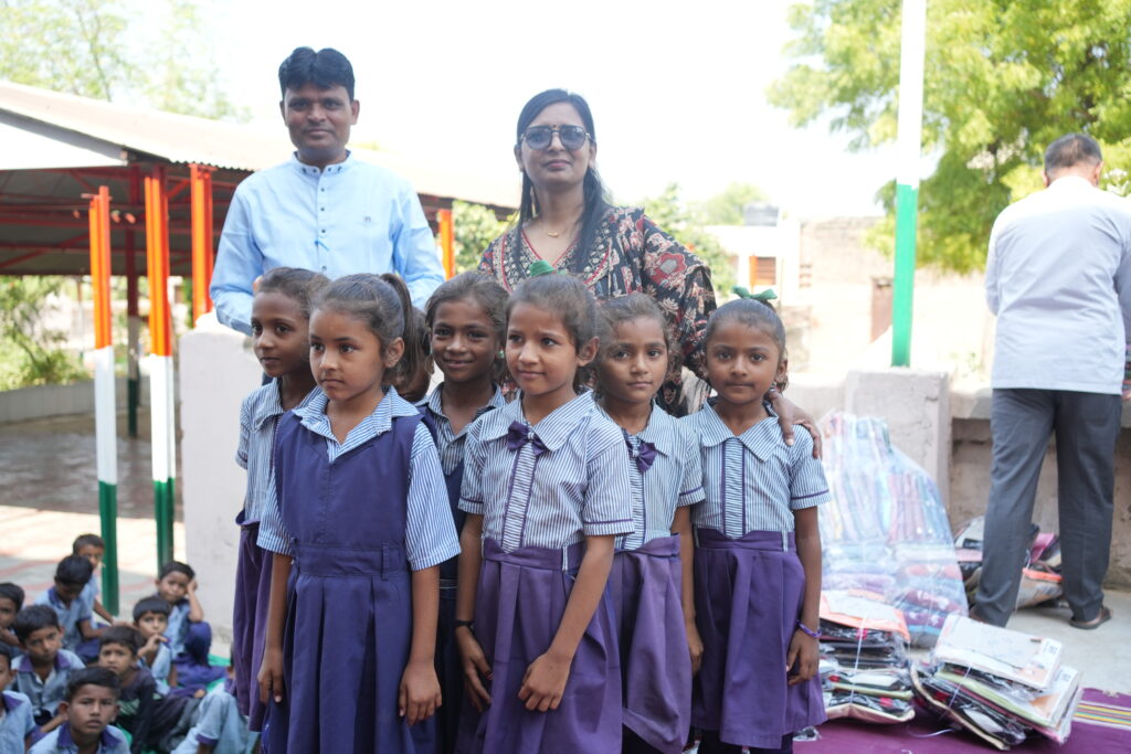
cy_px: 377
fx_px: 1100
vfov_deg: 37.9
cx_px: 566
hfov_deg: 54.4
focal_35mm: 35
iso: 250
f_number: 3.5
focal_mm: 35
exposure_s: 1/400
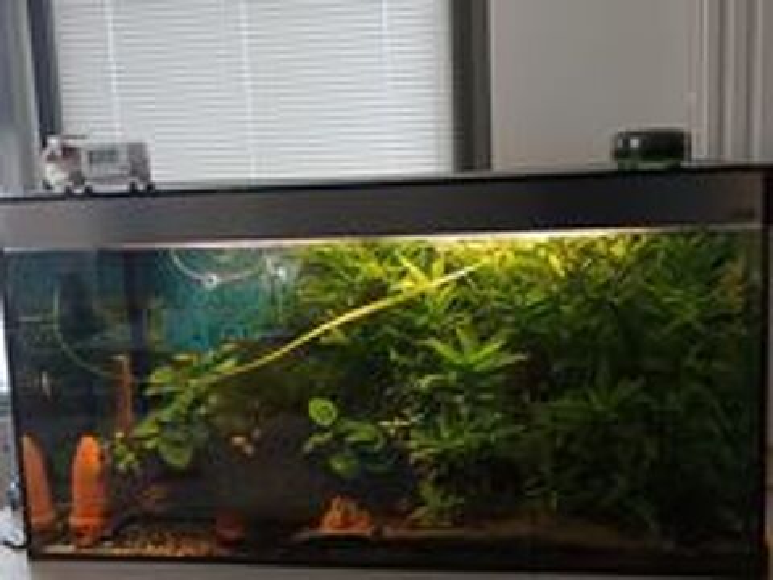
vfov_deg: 56.8
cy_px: 290
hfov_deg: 71.6
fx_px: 536
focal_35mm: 24
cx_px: 386
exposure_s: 1/50
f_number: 1.7
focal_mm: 5.31
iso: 337
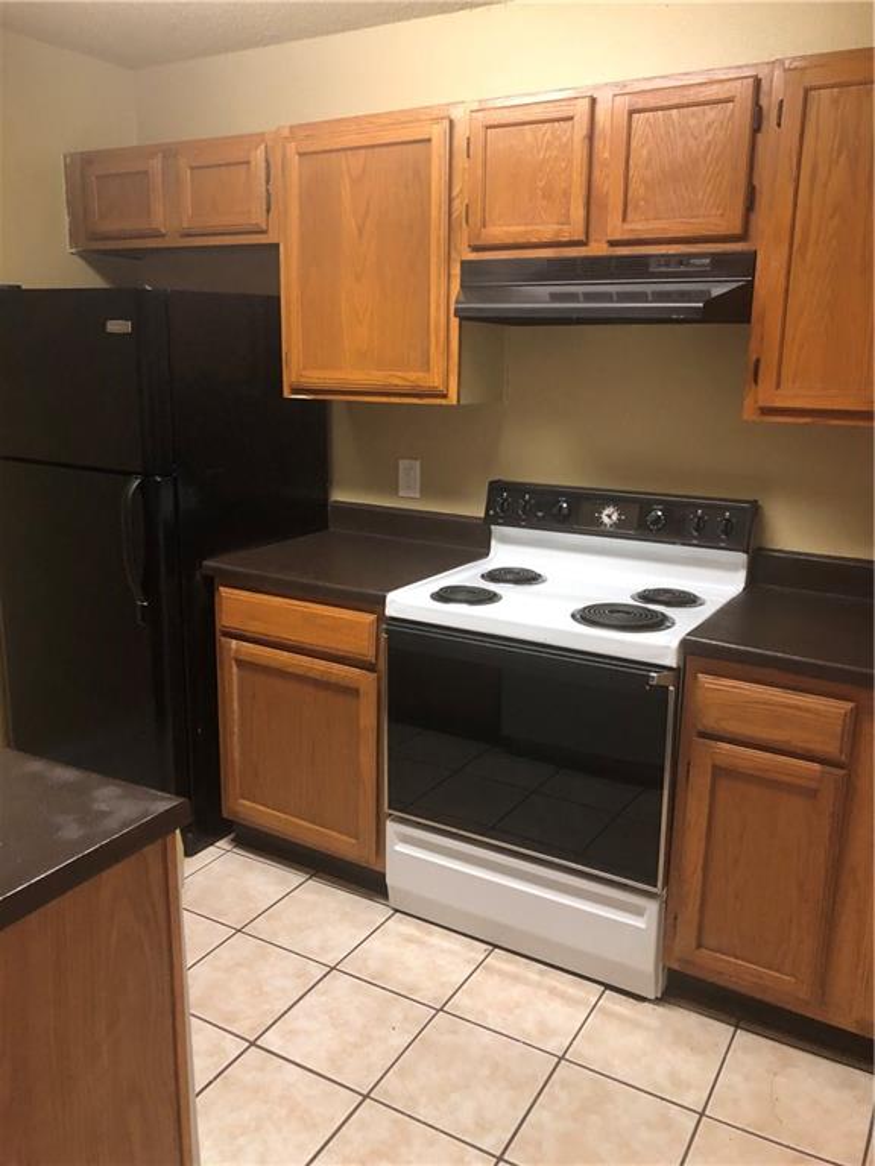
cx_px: 438
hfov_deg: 49.7
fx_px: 944
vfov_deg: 63.4
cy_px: 583
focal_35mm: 28
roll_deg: +1.1
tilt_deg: -14.6
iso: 100
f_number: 1.8
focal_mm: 3.99
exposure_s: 1/15
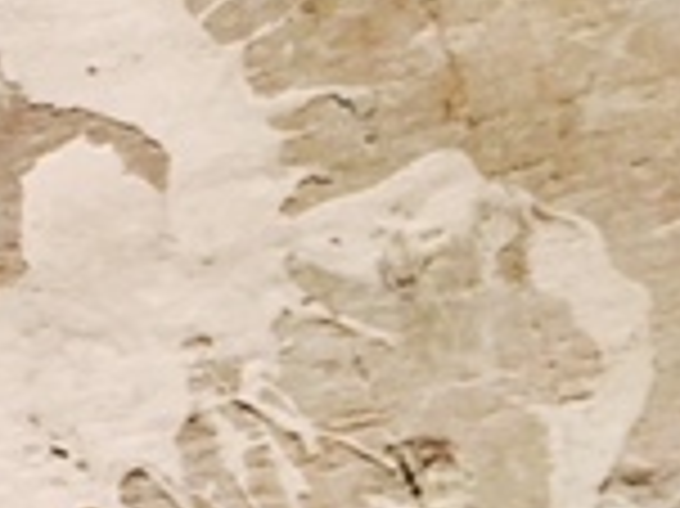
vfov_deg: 12.0
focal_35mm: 123
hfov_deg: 13.7
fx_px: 2414
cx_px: -671
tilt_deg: -75.4
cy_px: 337
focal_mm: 4.15
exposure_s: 1/24
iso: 250
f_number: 2.2
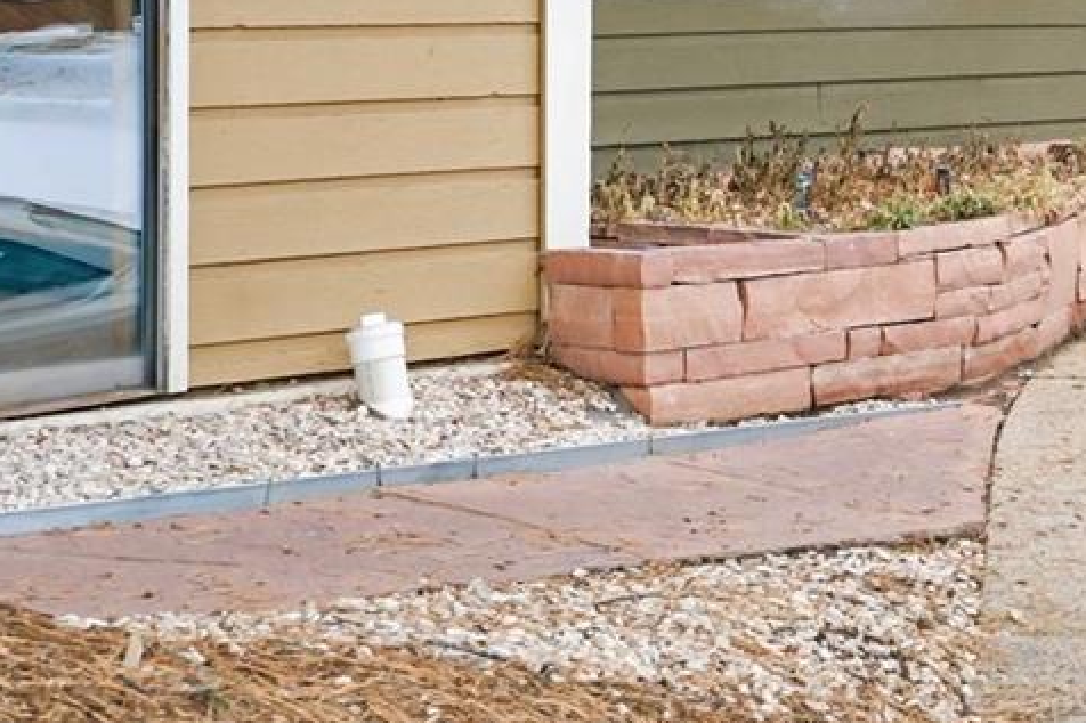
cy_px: -71
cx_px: 1328
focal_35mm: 111
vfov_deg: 12.1
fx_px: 3347
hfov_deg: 17.5
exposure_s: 1/40
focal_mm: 33
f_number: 8
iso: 400
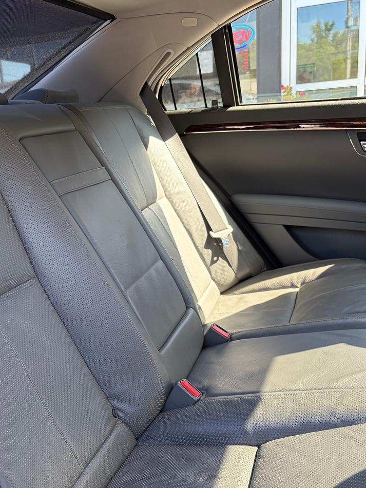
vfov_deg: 52.6
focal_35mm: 35
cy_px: 244
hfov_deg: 40.2
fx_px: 494
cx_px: 122
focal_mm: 5.96
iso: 64
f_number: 1.6
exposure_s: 1/202
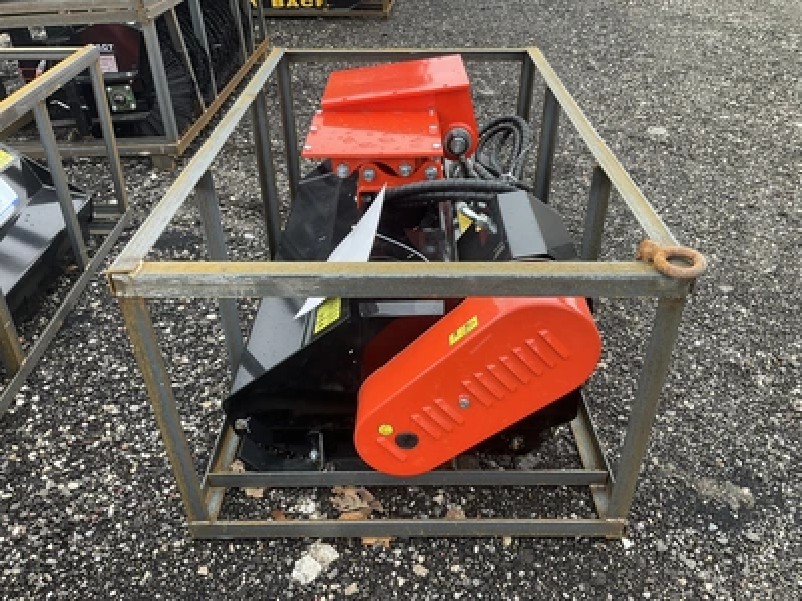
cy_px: 300
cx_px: 401
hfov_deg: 61.7
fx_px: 672
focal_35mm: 29
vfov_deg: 48.2
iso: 32
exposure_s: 1/122
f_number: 1.8
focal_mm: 3
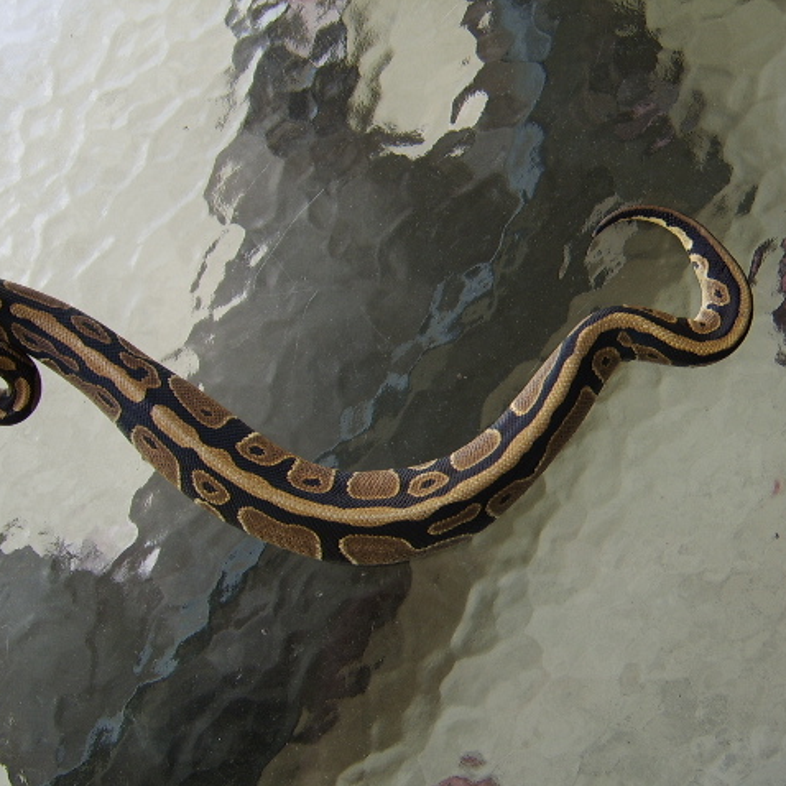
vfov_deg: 37.6
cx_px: 280
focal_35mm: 45
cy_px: 393
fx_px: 1156
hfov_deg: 37.3
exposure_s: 1/92
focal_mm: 9.86
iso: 71
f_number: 2.7
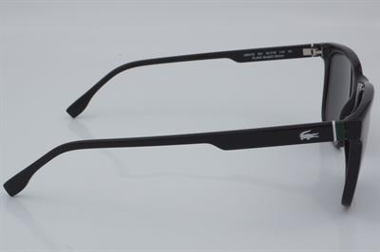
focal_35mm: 75
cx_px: 190
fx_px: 791
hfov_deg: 27.0
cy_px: 126
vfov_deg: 18.2
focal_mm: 50
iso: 100
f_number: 32
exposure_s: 1/4
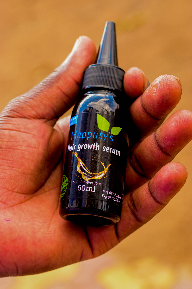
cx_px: 96
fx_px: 600
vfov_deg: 27.0
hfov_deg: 18.2
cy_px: 144
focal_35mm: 75
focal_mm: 50
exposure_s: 1/250
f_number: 5.6
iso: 800
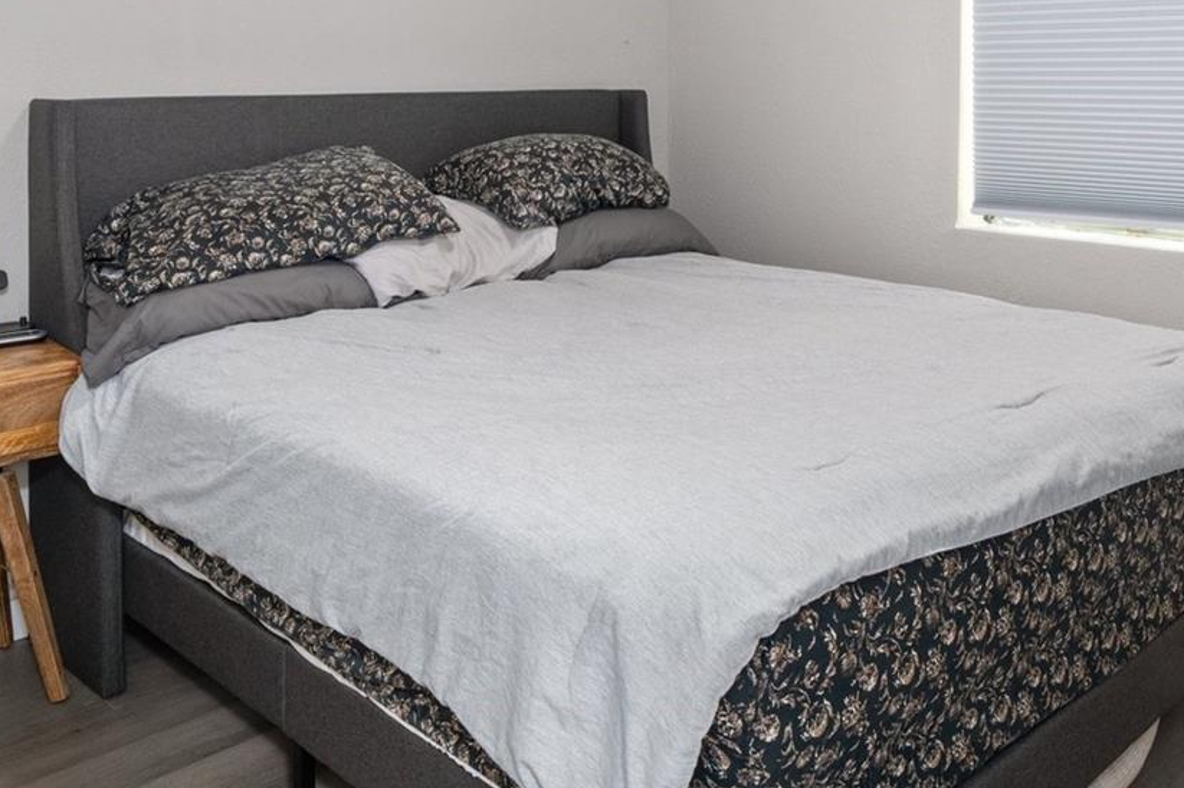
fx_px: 1151
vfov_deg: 35.0
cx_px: 816
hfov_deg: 53.1
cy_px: 39
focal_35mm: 35
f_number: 8
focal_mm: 12
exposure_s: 8
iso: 320
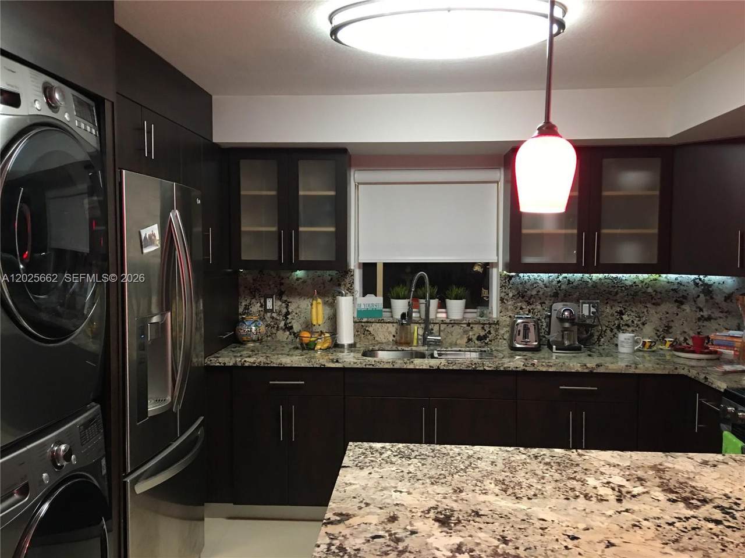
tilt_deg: -1.5
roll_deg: +0.1
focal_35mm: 29
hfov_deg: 61.7
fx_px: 624
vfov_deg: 48.2
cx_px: 372
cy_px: 279
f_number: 2.2
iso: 80
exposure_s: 1/15
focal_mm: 4.15
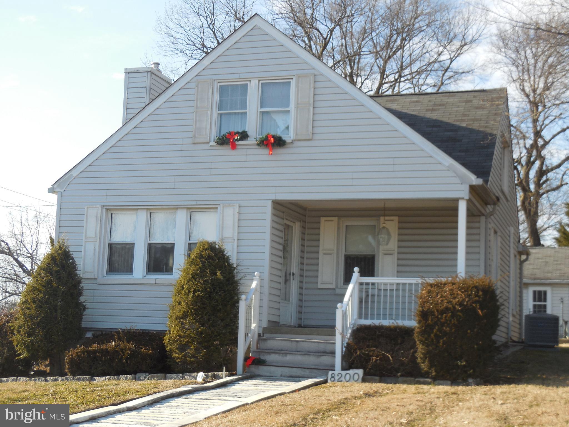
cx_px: 284
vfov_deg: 22.3
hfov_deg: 29.4
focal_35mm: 66
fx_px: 1085
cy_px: 214
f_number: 4.2
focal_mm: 10.9
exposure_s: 1/400
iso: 125
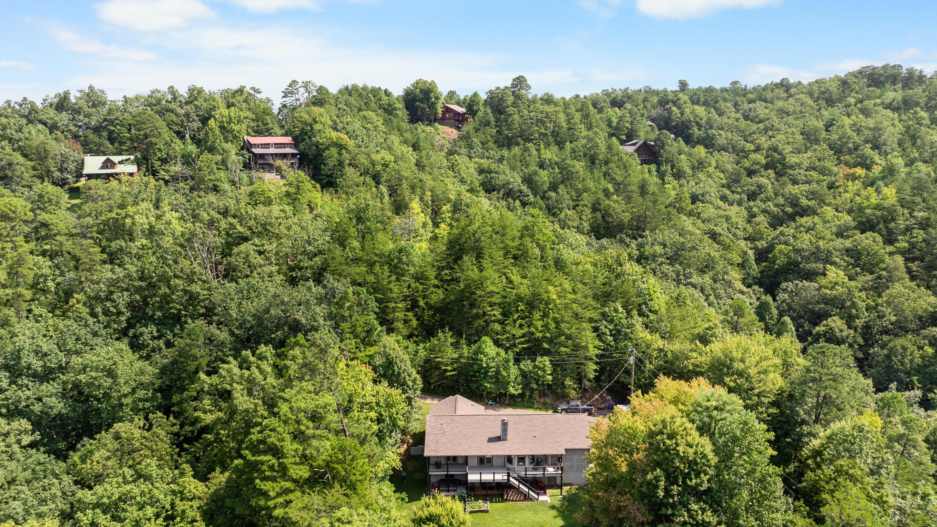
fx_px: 671
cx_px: 482
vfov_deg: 42.8
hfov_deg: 69.8
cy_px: 295
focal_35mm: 27
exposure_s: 1/40
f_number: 2.8
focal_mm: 12.29
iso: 110
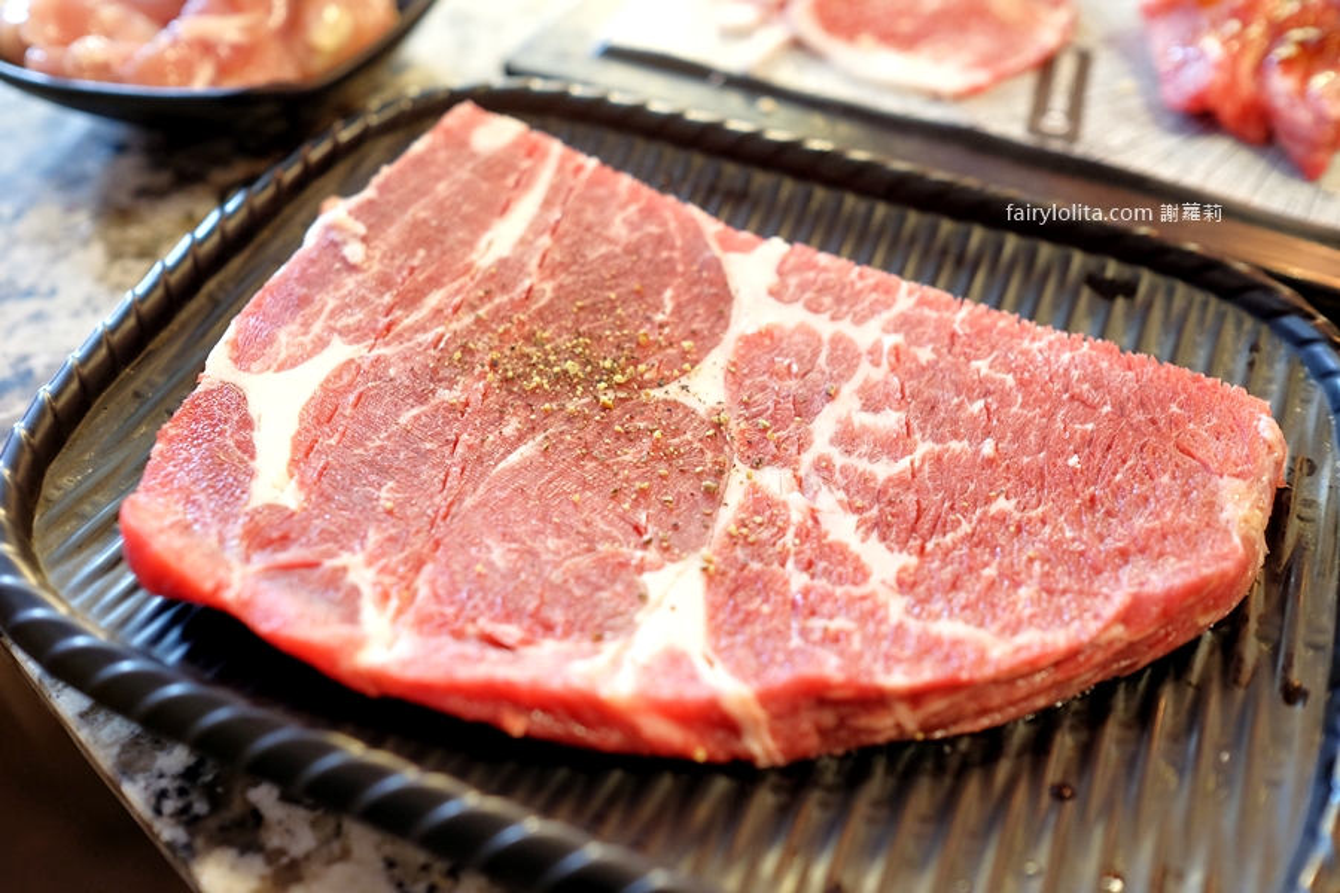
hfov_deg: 54.4
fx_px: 1303
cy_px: 446
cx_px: 670
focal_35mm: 35
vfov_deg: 37.9
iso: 1250
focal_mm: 23
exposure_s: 1/40
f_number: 2.8
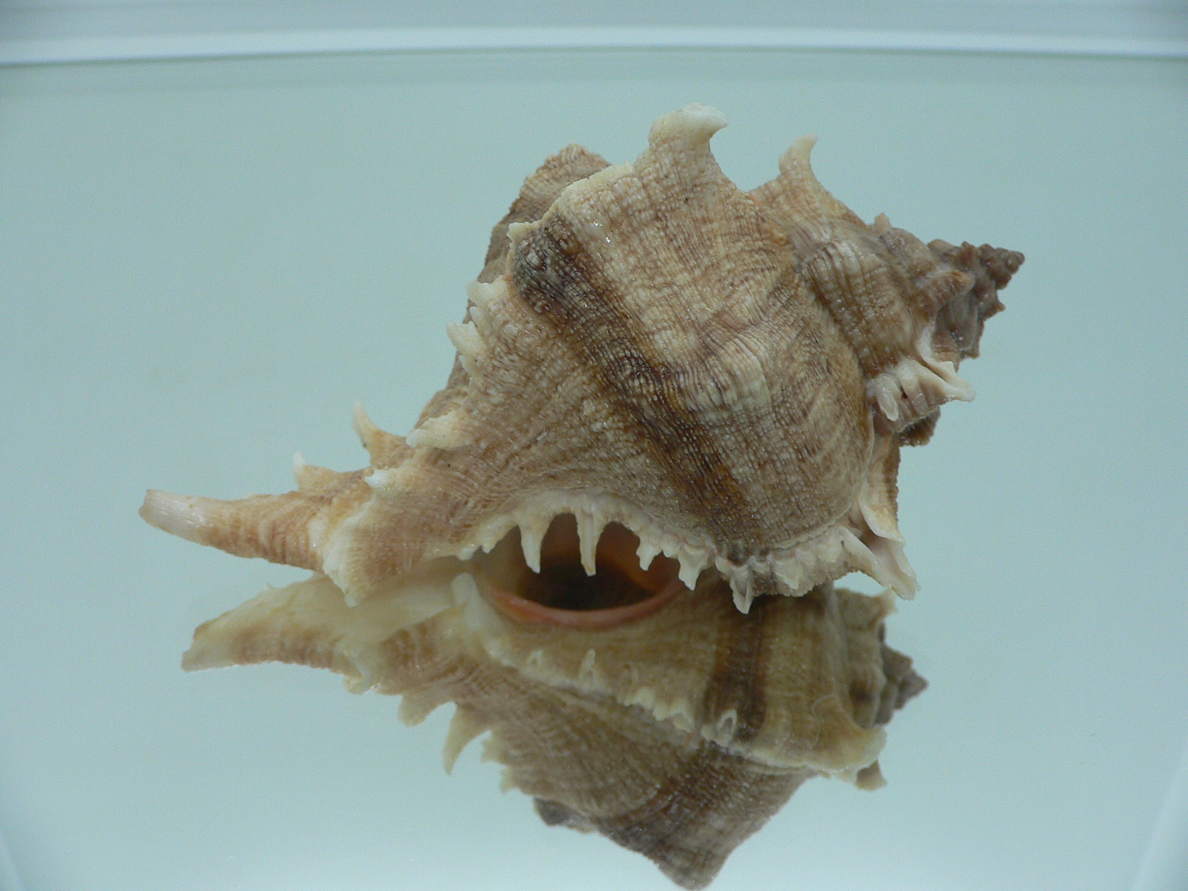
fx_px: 1235
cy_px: 449
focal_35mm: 36
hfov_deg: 51.4
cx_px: 587
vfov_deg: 39.7
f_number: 2.8
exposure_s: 1/60
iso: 100
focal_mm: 4.6
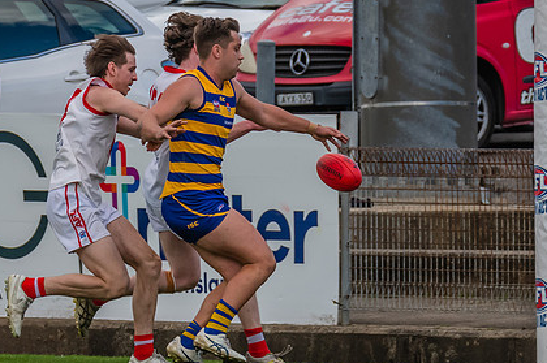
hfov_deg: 2.2
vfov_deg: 1.5
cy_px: 184
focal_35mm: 921
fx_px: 13978
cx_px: 166
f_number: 8
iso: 800
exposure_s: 1/1600
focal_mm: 310
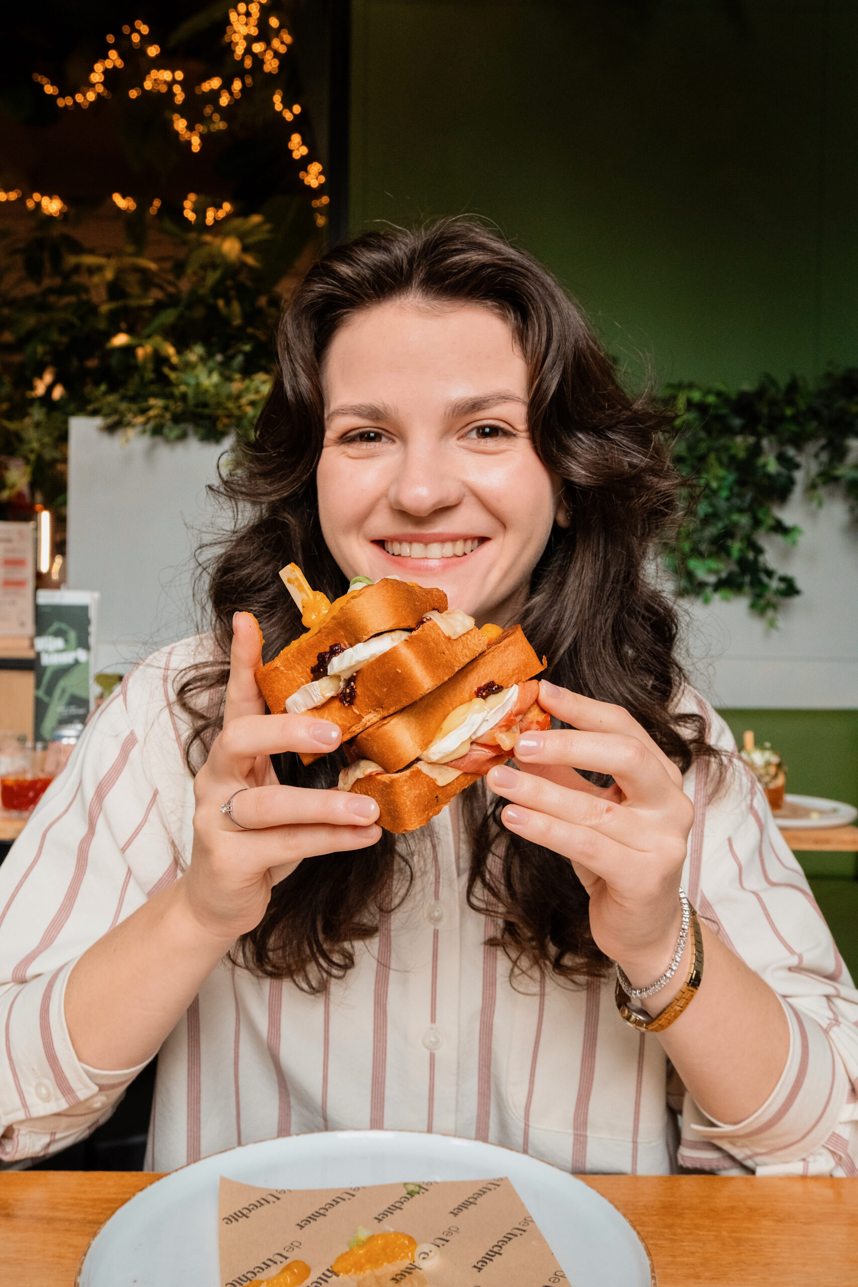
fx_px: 1215
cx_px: 429
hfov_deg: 38.9
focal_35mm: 34
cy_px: 644
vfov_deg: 55.8
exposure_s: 1/60
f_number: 6.4
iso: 1000
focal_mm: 22.8
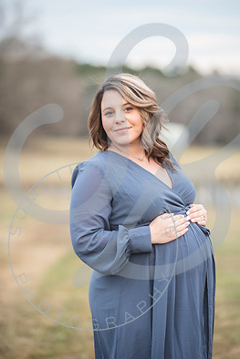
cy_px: 177
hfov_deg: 8.6
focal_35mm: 160
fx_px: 1598
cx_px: 134
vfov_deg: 12.8
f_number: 2.8
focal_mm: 140
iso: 320
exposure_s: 1/250
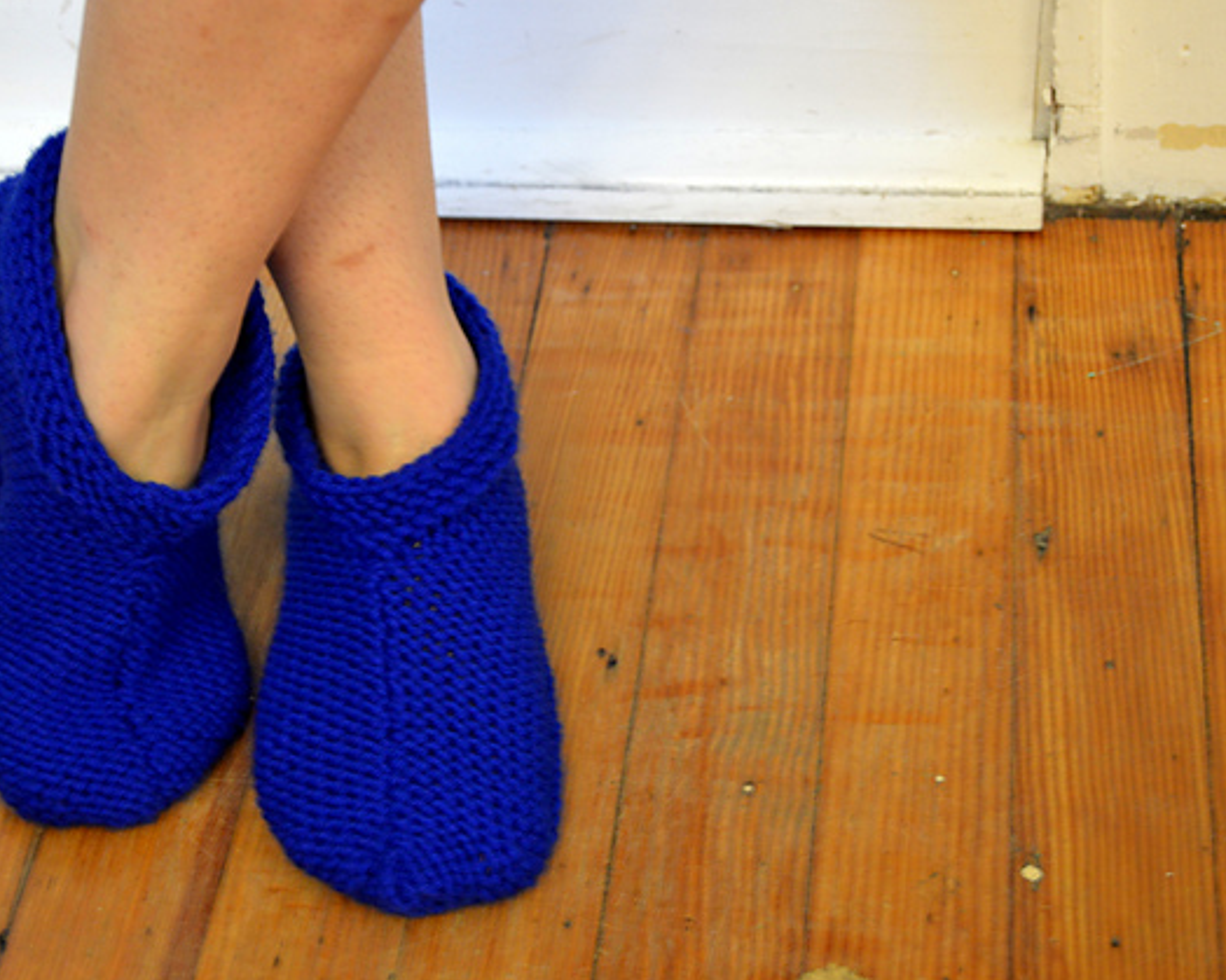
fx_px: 2866
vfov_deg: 19.4
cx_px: 536
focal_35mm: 79
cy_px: 491
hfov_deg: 24.1
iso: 800
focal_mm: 46
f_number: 5.3
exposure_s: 1/10
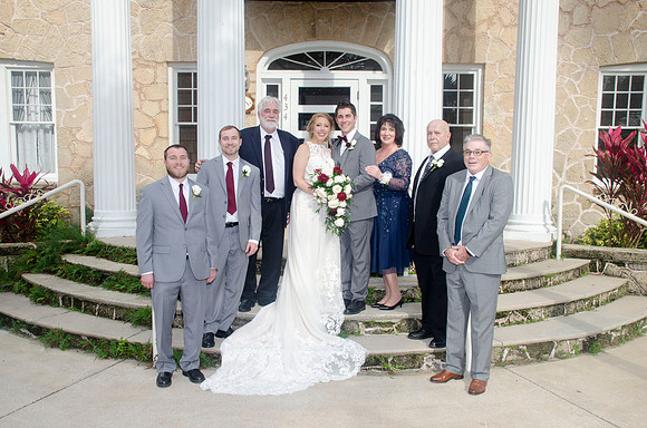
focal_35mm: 33
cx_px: 324
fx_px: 592
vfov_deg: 39.8
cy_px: 214
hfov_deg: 57.3
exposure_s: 1/250
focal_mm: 22
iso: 100
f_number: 10
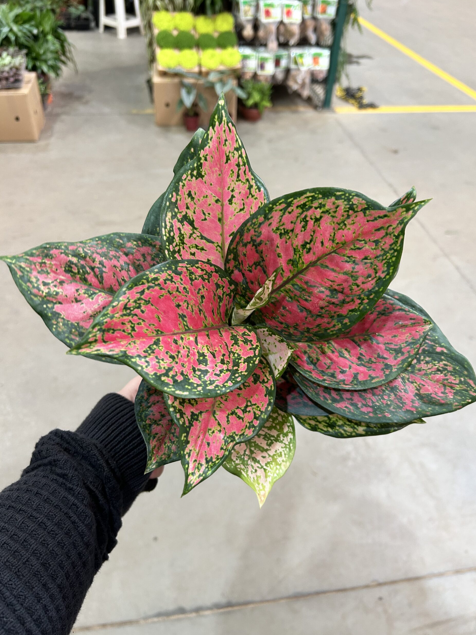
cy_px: 311
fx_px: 495
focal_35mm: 27
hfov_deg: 51.4
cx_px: 243
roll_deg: -3.9
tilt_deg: -40.9
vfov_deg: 65.3
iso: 125
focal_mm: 5.7
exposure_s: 1/60
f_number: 1.5
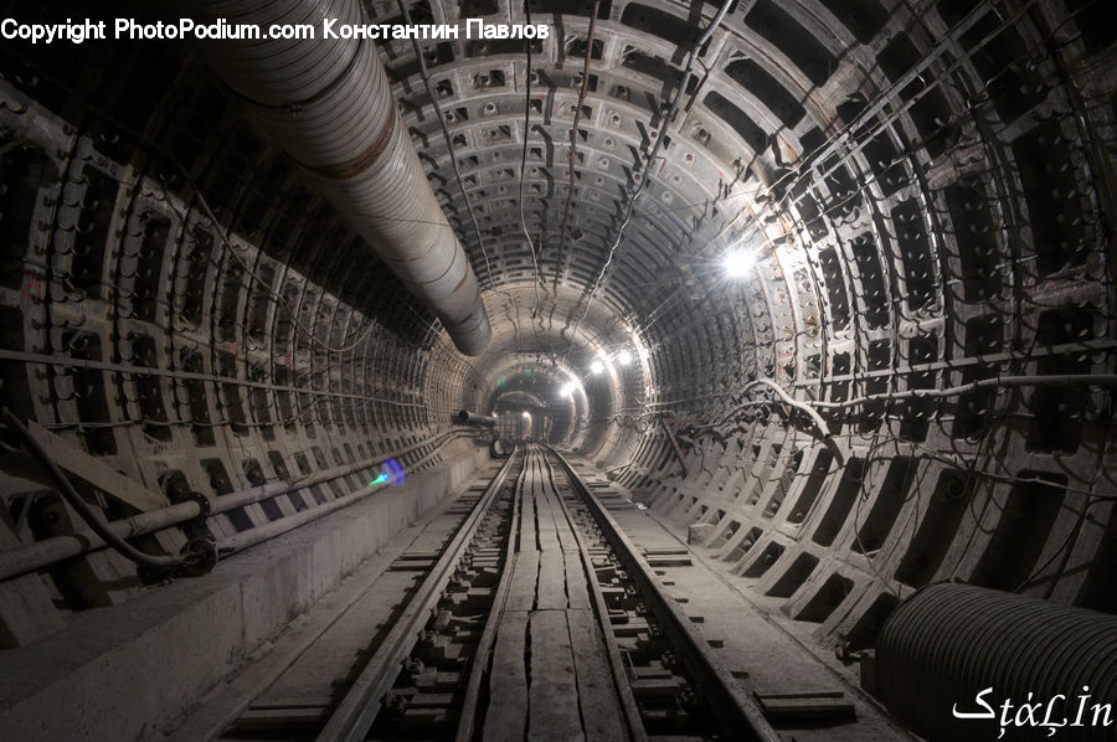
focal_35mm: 27
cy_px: 371
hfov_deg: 67.4
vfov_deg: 47.8
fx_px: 837
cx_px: 558
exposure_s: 2.5
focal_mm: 18
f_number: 9
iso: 200
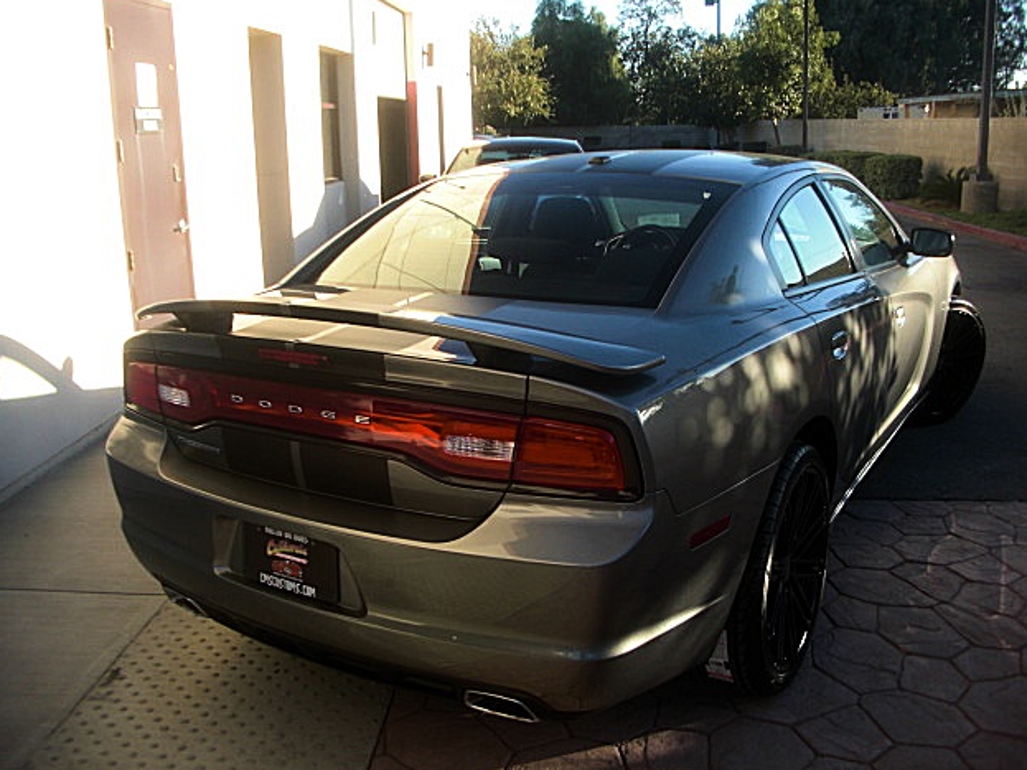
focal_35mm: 37
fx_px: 1098
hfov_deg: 50.1
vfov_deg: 38.7
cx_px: 523
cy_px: 381
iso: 50
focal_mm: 6.3
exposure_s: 1/250
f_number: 2.8
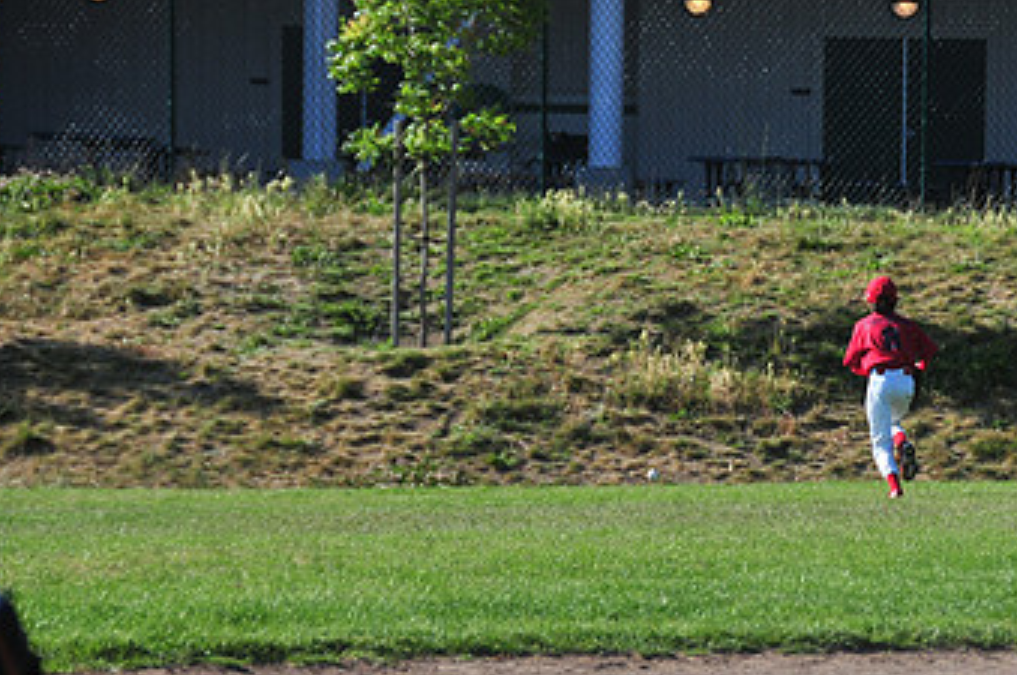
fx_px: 9422
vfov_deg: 4.1
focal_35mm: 334
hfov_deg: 6.2
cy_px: 398
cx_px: 825
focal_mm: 130
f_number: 5.6
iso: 200
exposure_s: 1/1000
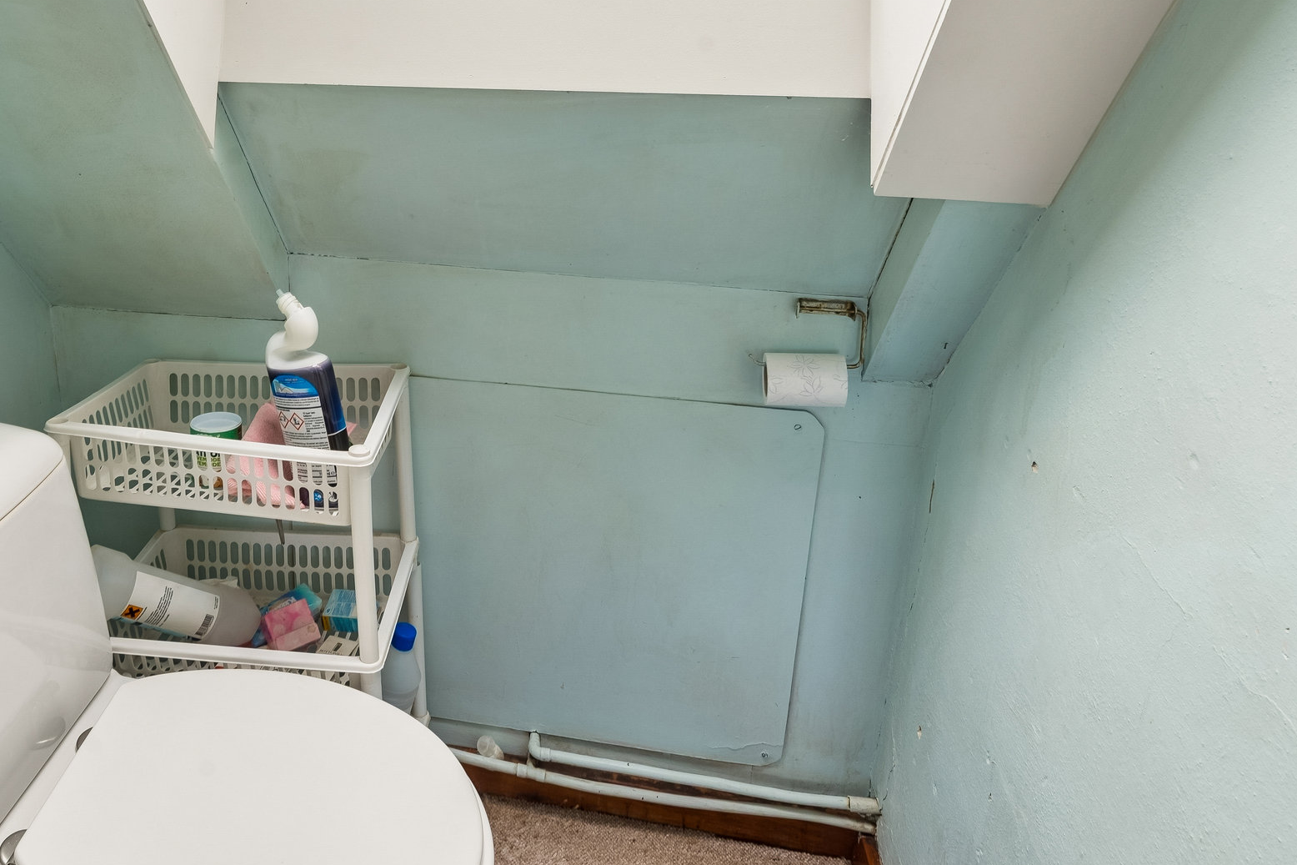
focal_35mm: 27
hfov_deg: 65.2
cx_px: 410
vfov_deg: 46.9
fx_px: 973
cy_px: 268
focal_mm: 14
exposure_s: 1/30
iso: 200
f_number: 10
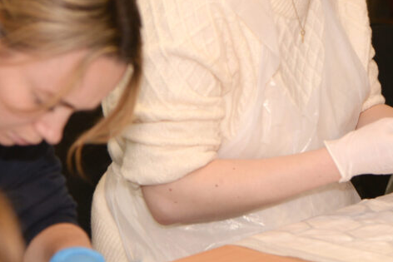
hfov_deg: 9.0
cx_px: 346
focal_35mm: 228
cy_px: 55
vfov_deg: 6.0
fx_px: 2490
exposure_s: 1/200
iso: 640
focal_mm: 105
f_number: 5.6
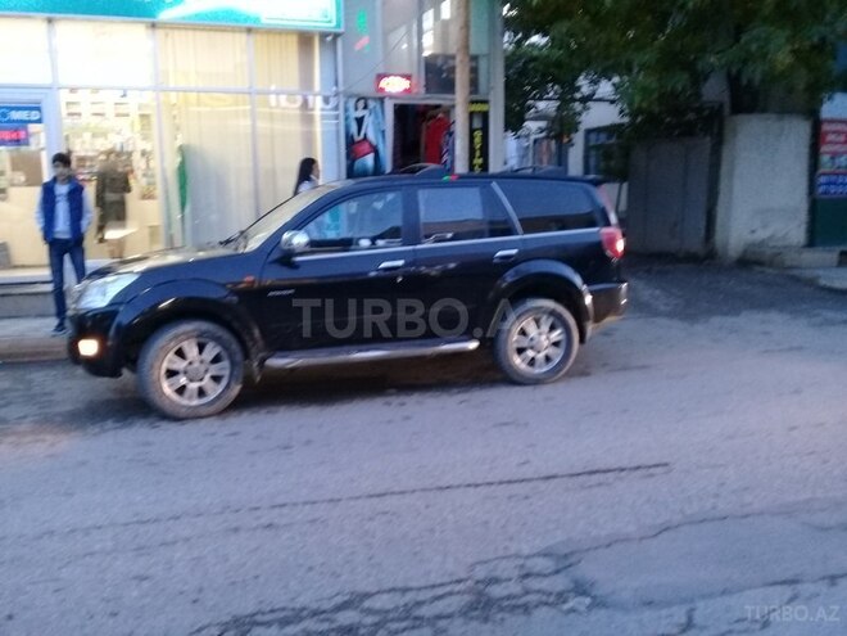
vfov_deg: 45.4
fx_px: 759
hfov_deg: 58.4
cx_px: 424
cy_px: 318
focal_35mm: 31
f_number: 2.2
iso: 200
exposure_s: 1/15
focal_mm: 3.3
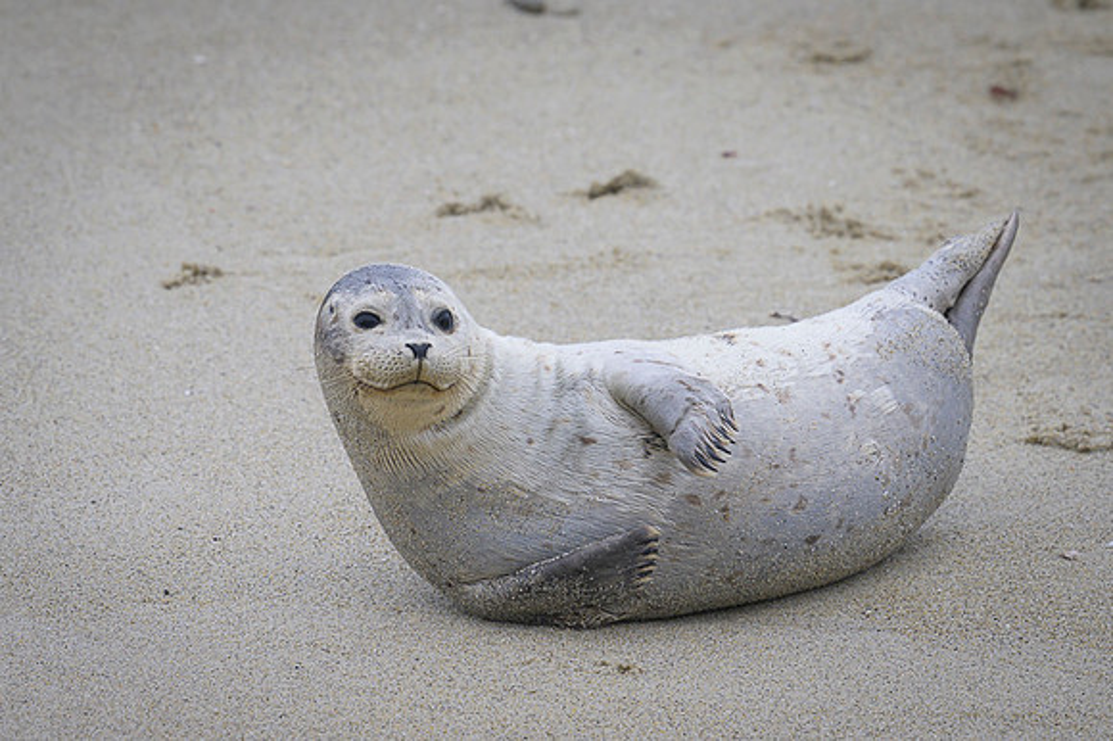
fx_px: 27663
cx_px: 455
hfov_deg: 2.3
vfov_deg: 1.5
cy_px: 373
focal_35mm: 895
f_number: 5.6
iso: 320
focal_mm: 560
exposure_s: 1/800
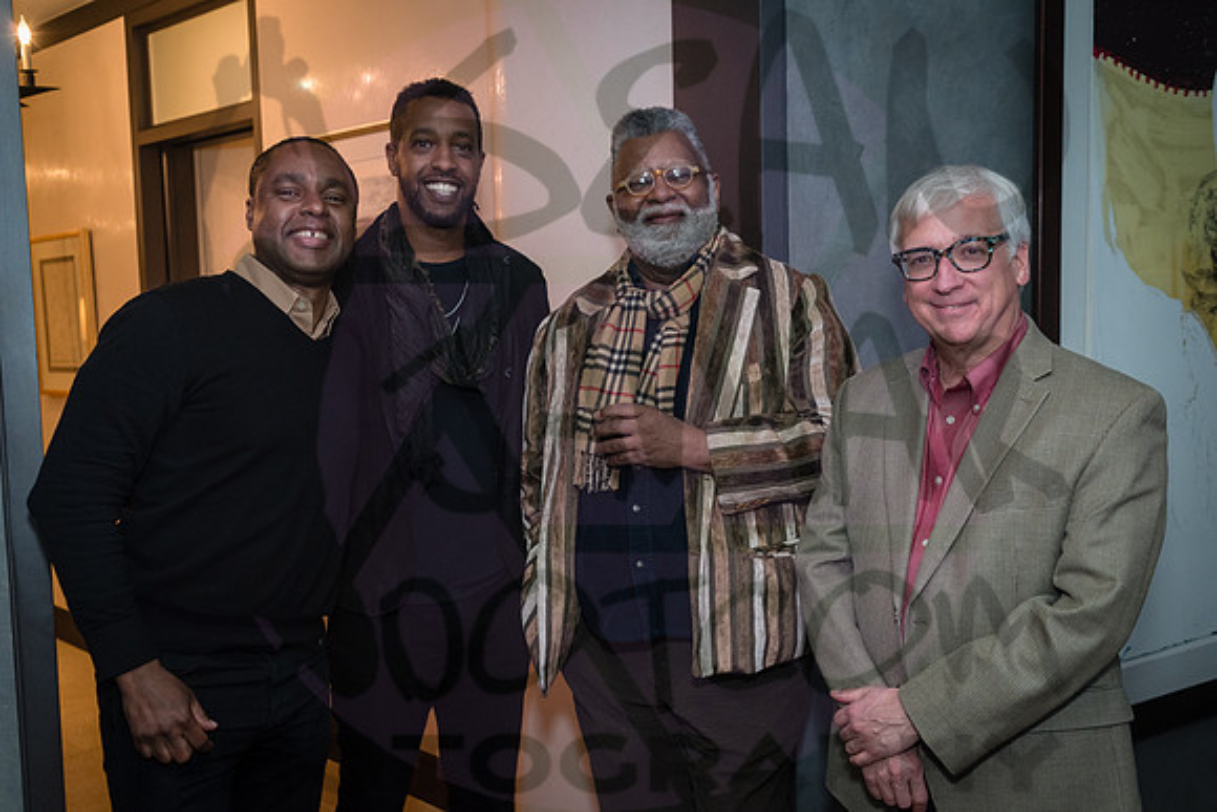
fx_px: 1183
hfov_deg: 54.4
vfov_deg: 37.9
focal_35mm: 35
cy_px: 406
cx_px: 608
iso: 2000
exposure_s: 1/200
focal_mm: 35
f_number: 4
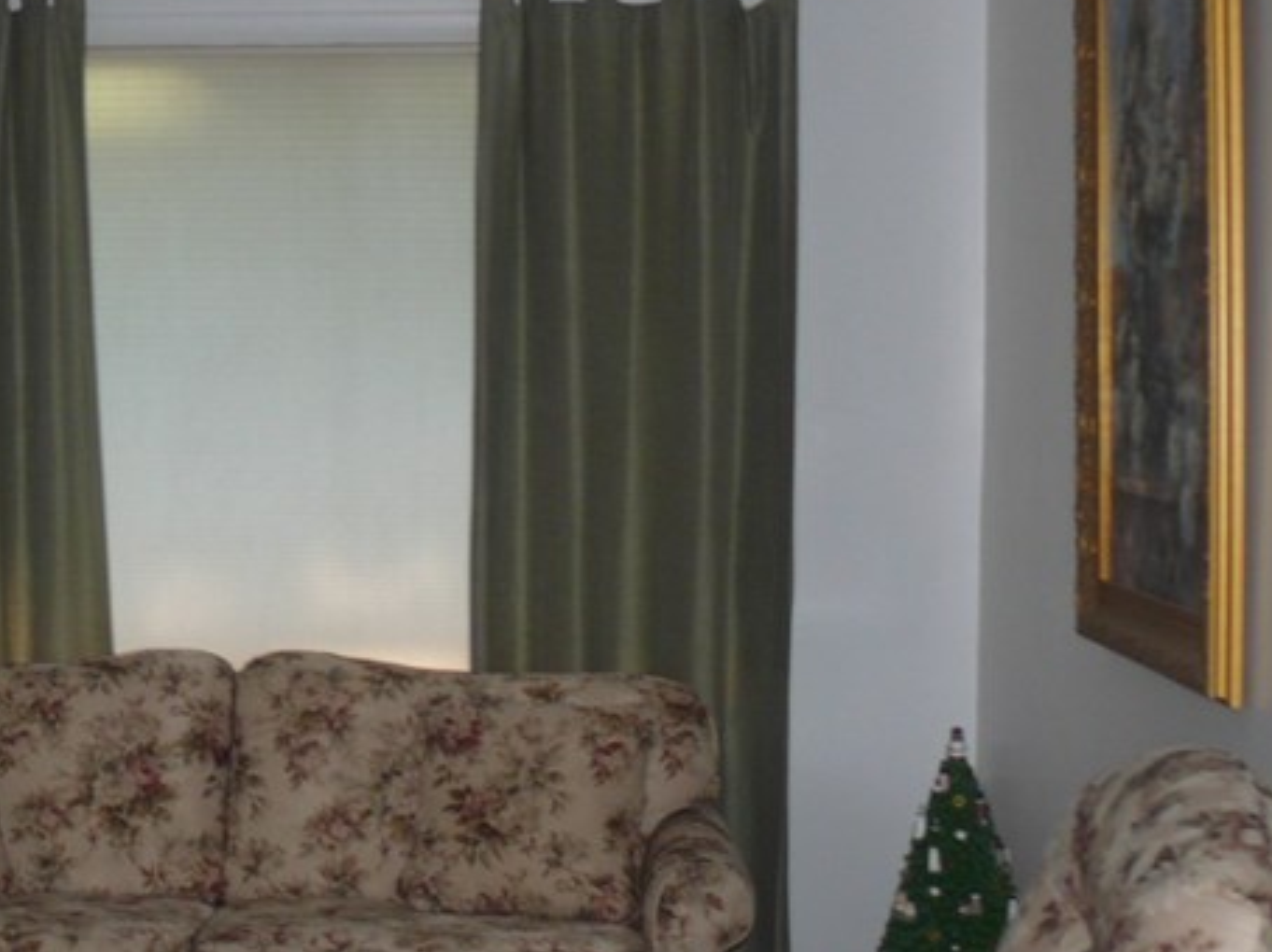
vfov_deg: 18.6
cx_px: -78
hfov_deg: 23.4
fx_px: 2901
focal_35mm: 79
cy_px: 403
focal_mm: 7.4
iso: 100
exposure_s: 1/30
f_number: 2.8
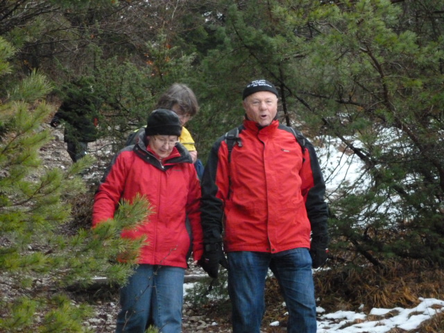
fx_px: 1552
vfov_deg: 12.2
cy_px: 166
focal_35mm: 121
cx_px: 222
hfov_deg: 16.3
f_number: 5.1
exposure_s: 1/250
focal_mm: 21.7
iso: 1000
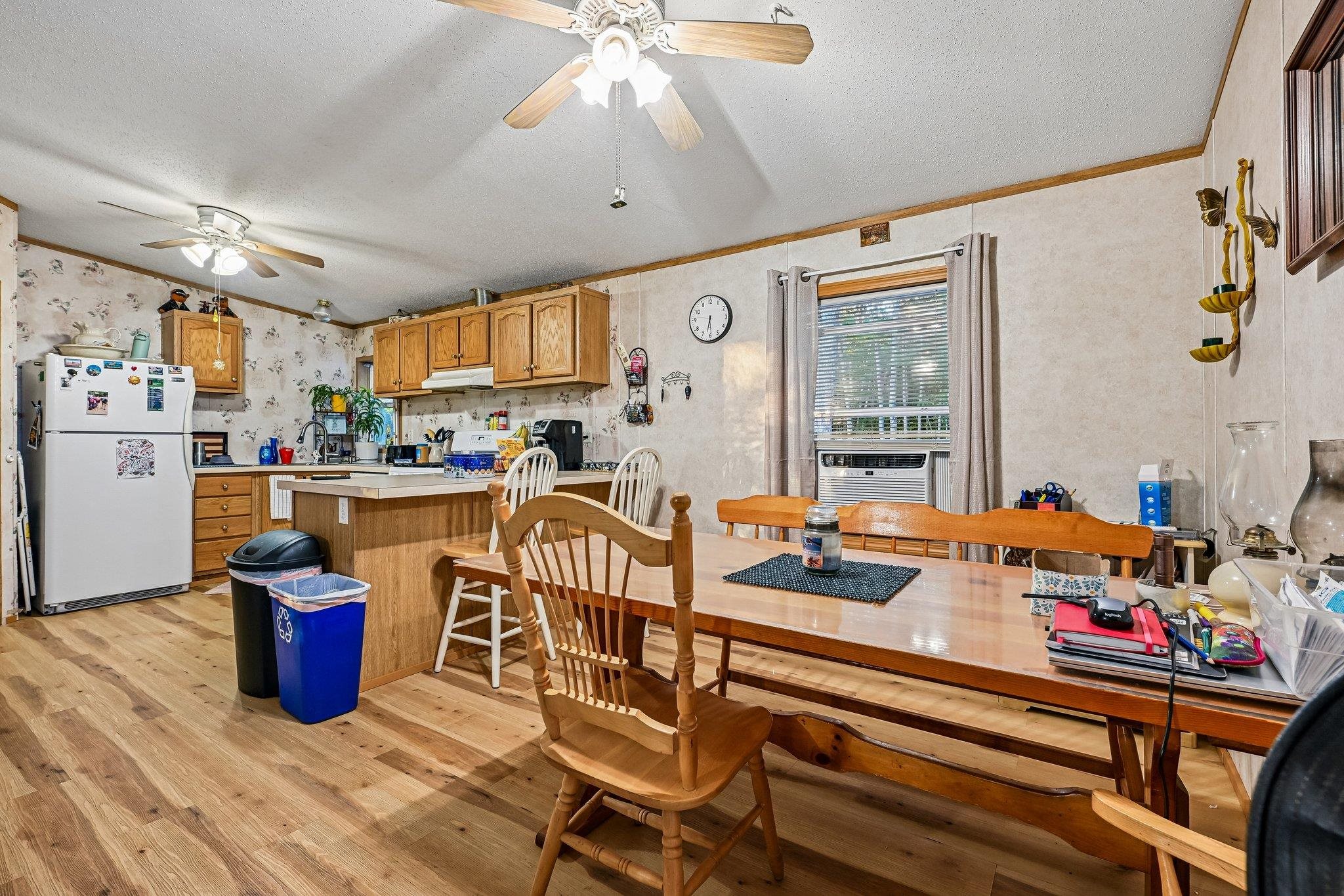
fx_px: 597
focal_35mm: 16
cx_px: 672
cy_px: 448
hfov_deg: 96.7
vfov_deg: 73.7
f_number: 8
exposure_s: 1/3.33
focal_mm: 16
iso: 400
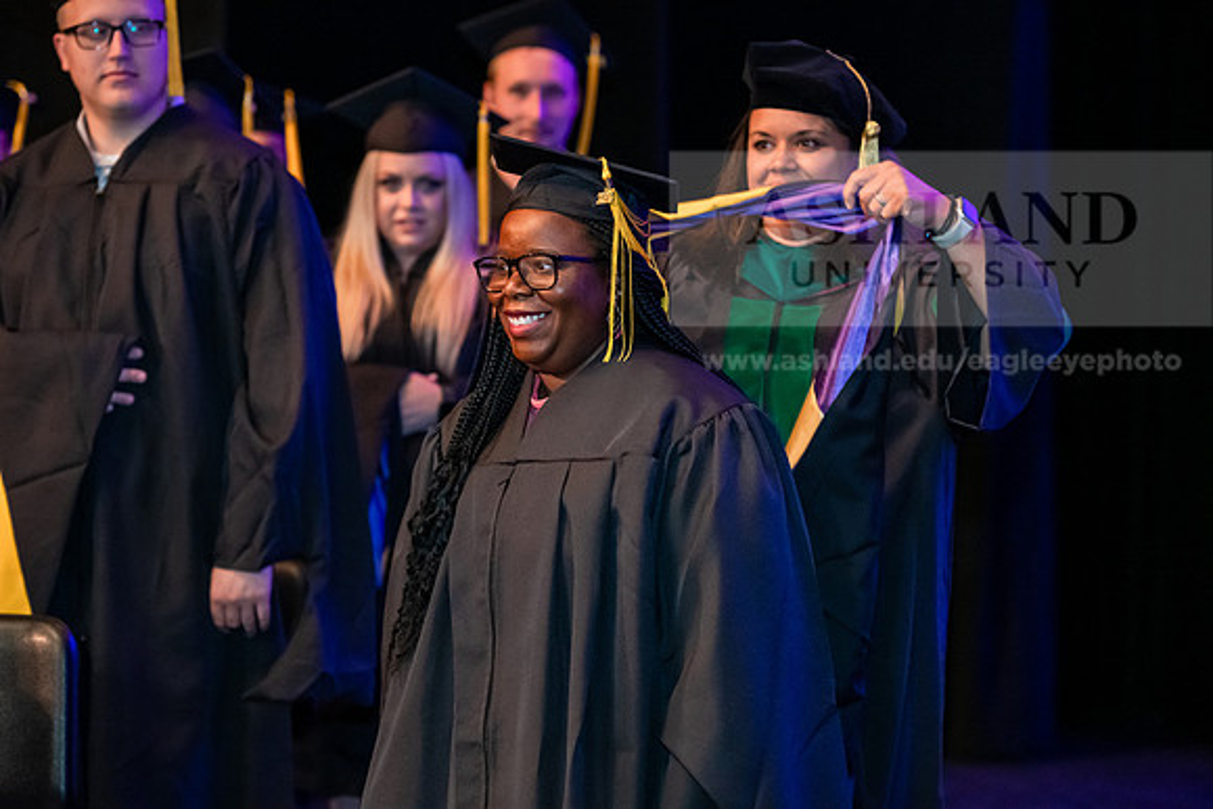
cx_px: 606
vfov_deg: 11.8
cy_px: 404
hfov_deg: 17.6
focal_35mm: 116
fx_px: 3909
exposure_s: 1/200
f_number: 4
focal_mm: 116
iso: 3200
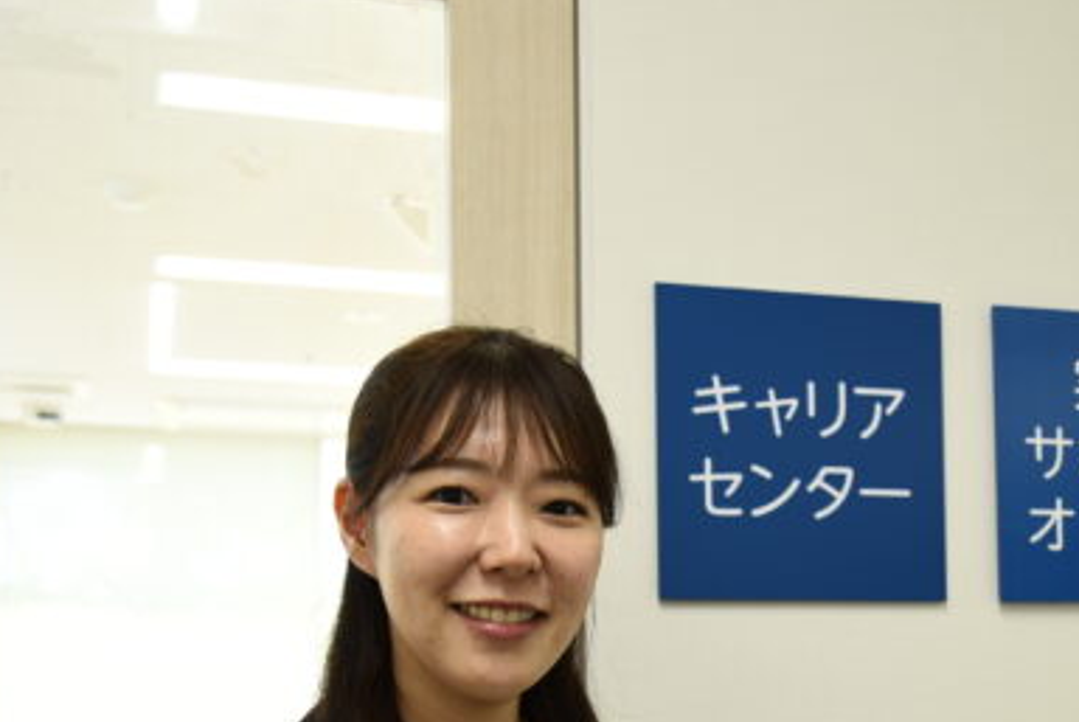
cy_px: 664
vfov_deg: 22.8
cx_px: 733
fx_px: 1740
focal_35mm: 58
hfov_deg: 34.1
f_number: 4
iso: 640
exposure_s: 1/100
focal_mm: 29
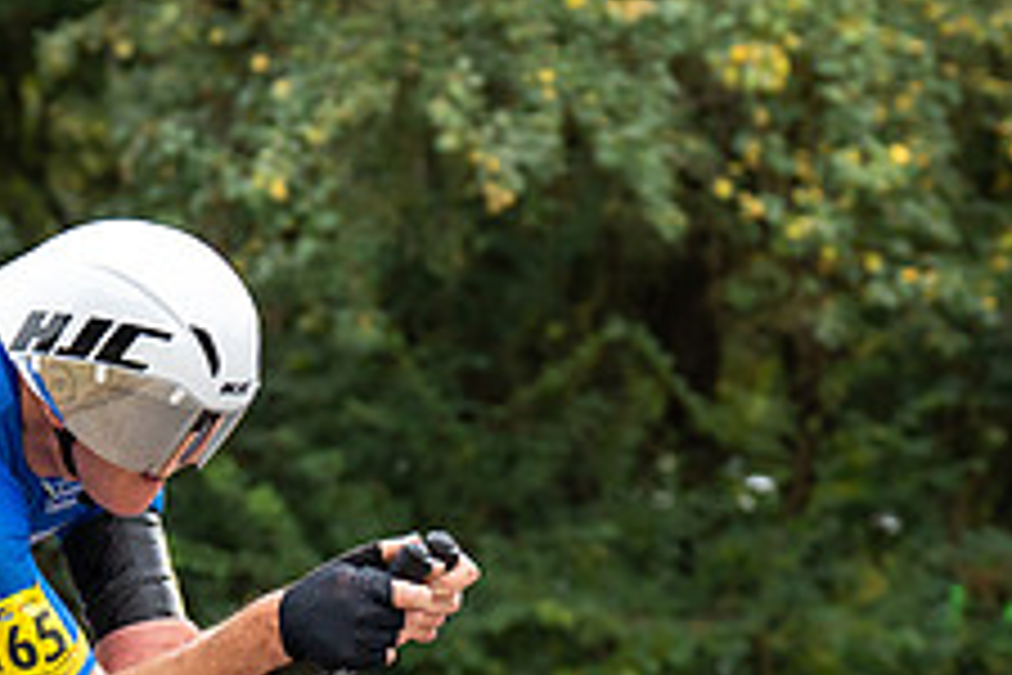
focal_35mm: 269
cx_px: 60
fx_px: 7561
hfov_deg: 7.6
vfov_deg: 5.1
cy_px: 661
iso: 800
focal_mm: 90
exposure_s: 1/1000
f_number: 4
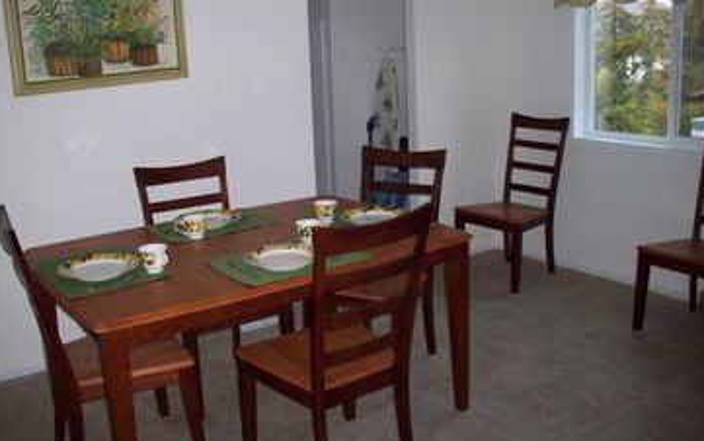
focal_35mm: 40
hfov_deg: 49.3
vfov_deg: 32.0
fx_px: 768
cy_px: 191
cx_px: 351
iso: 160
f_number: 2.8
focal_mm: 6.2
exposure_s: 1/45
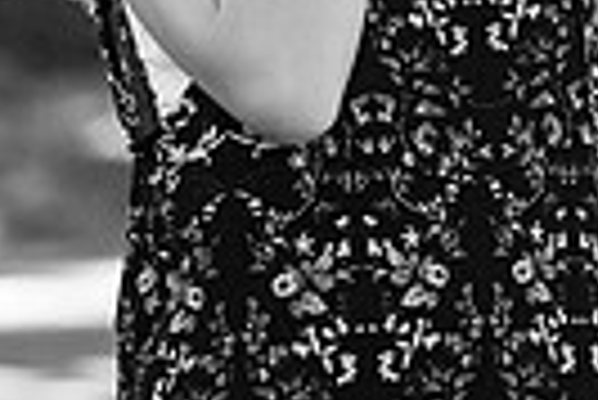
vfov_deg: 2.3
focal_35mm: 590
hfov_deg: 3.5
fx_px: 9811
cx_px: 463
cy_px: -204
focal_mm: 135
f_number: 3.5
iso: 640
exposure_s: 1/200
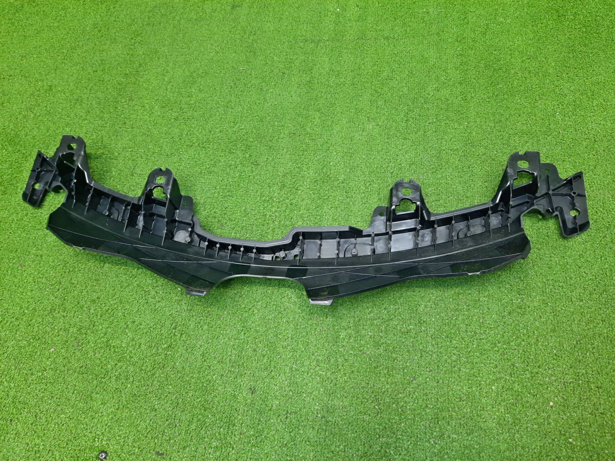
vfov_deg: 54.9
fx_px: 444
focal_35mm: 25
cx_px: 308
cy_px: 230
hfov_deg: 69.4
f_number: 2
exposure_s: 1/50
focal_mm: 4.6
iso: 138
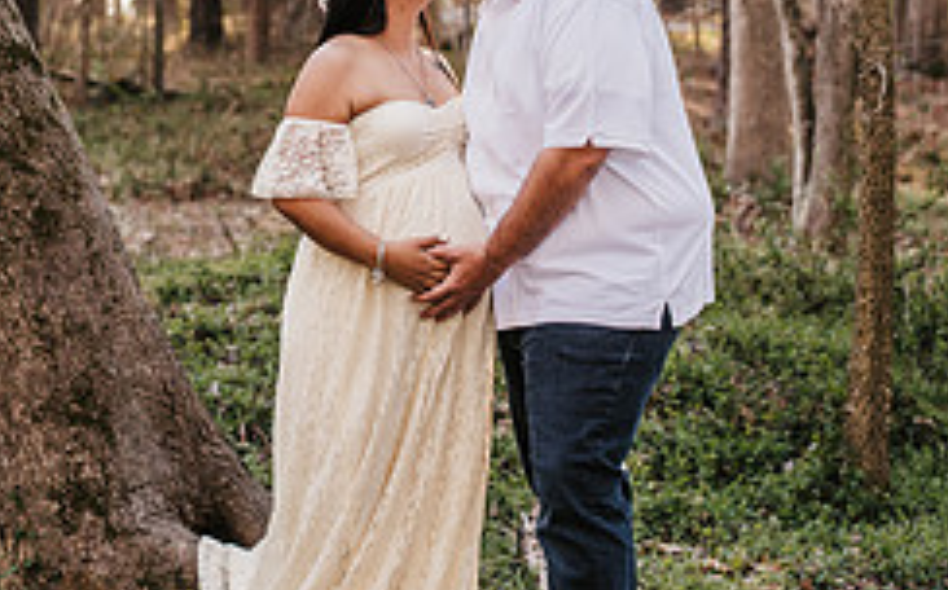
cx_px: 412
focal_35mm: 94
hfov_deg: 22.1
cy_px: -39
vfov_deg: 13.6
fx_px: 2426
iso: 400
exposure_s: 1/400
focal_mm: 50
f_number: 2.8
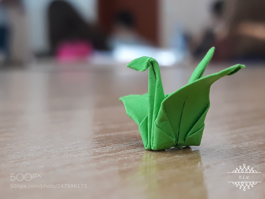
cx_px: 132
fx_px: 207
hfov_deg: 65.3
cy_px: 100
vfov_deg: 51.4
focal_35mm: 27
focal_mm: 3.71
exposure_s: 1/100
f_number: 1.7
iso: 50
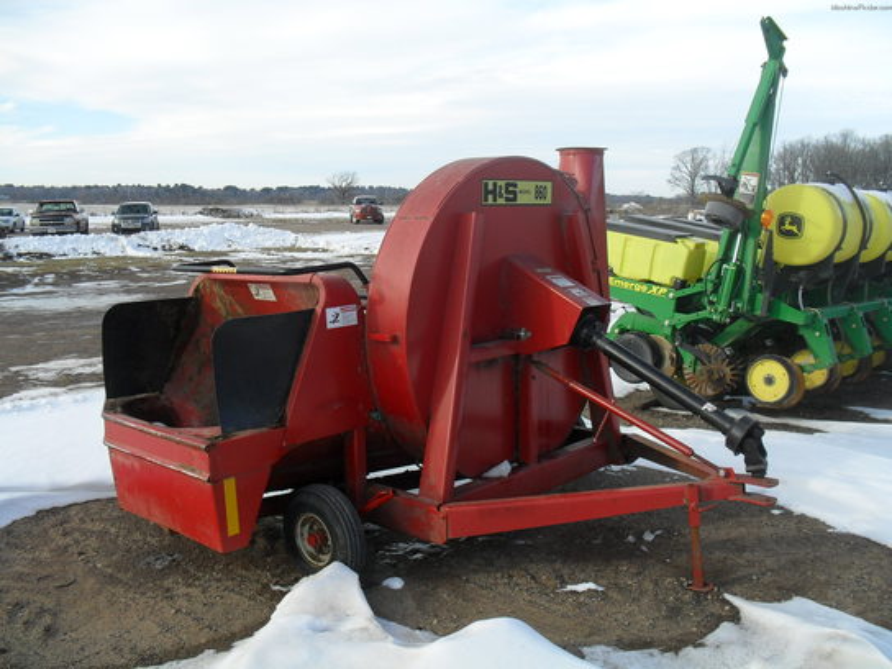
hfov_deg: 52.6
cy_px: 334
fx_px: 902
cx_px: 446
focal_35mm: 35
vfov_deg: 40.7
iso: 100
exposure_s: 1/500
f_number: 3.2
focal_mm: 6.3
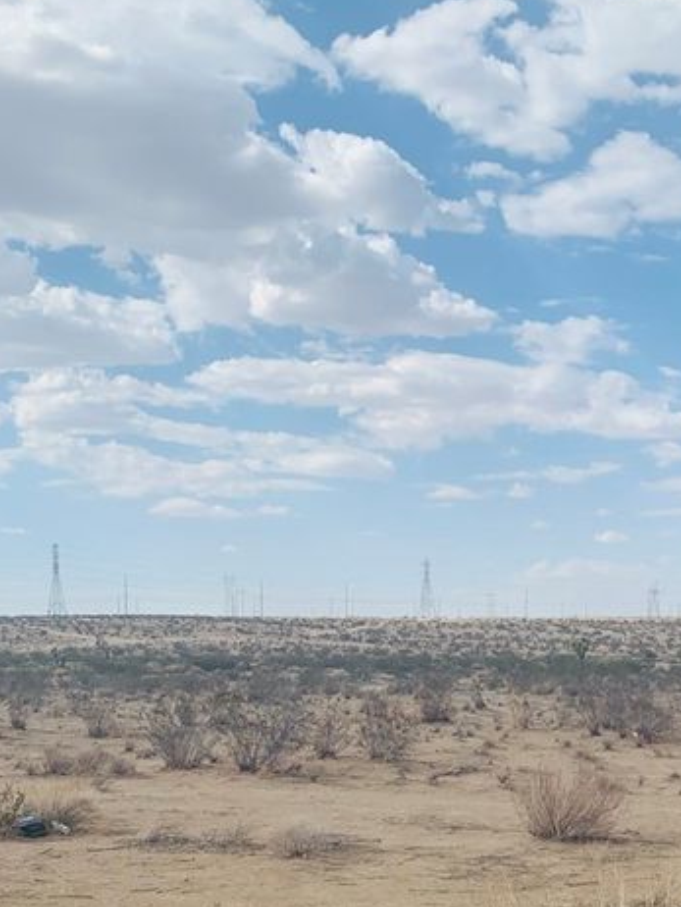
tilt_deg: -3.4
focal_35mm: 48
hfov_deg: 30.2
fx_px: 1258
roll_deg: -0.3
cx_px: 420
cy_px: 718
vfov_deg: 38.3
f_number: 1.8
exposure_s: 1/3401
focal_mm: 4.25
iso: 25
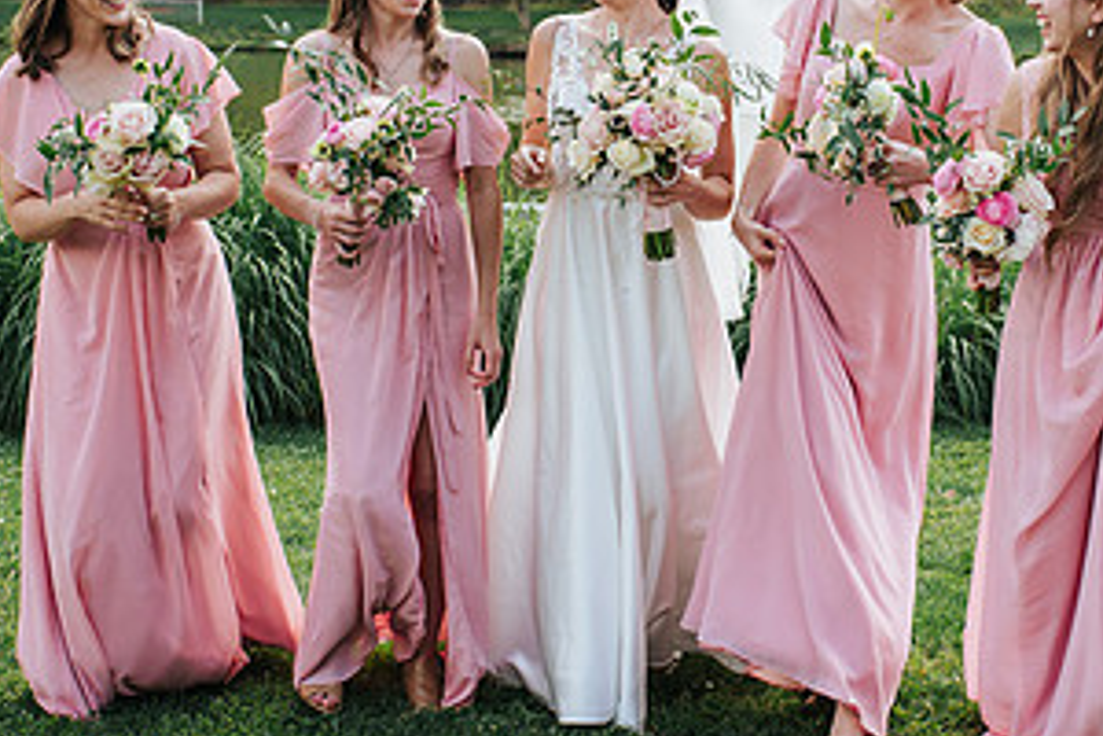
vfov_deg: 16.7
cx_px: 653
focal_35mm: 81
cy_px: 159
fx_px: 2482
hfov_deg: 25.0
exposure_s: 1/640
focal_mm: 35
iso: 160
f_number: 3.2
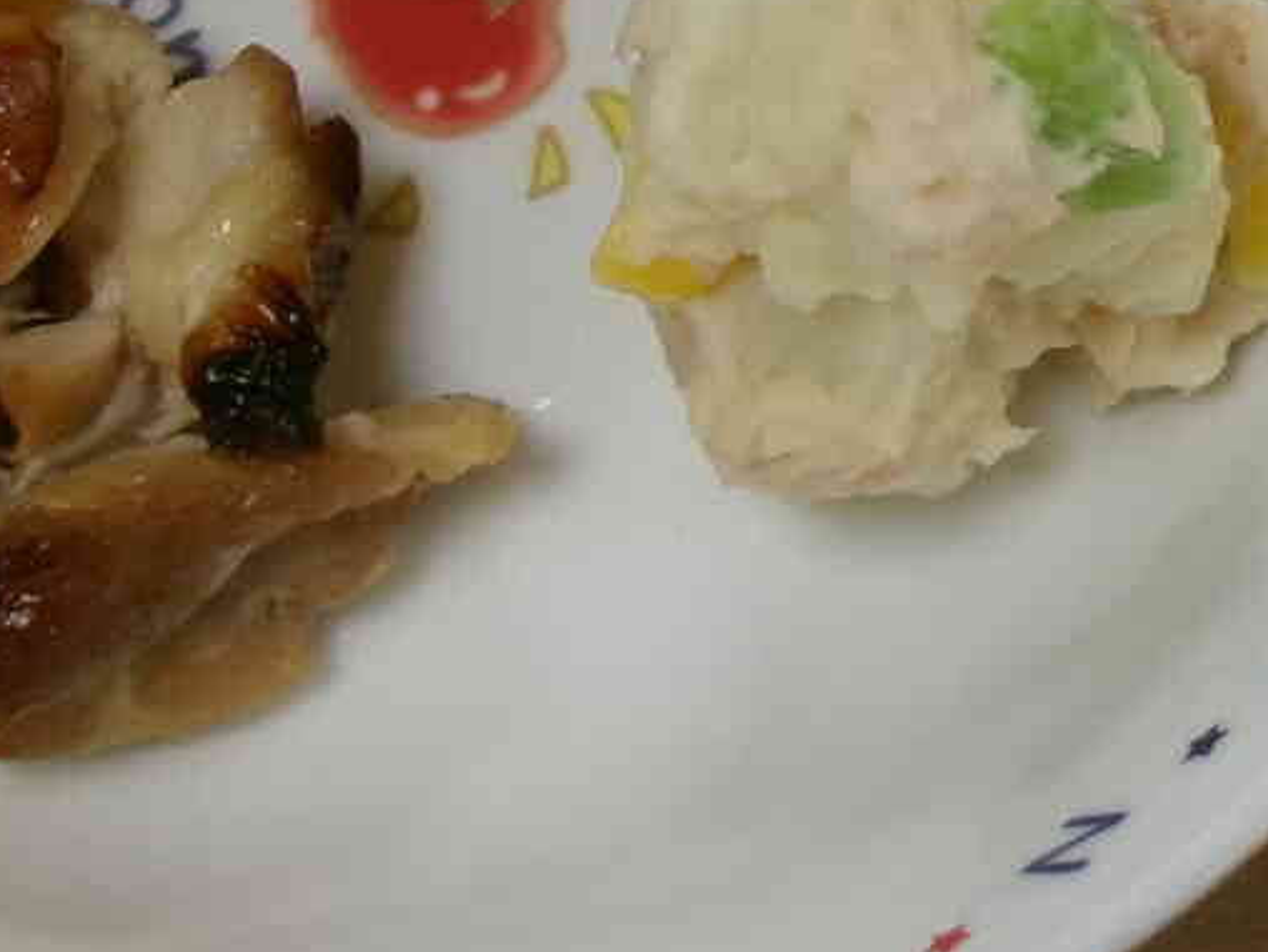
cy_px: -495
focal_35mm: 113
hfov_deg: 17.0
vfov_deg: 12.5
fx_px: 4142
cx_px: 1250
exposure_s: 1/100
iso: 100
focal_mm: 5.1
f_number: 3.9
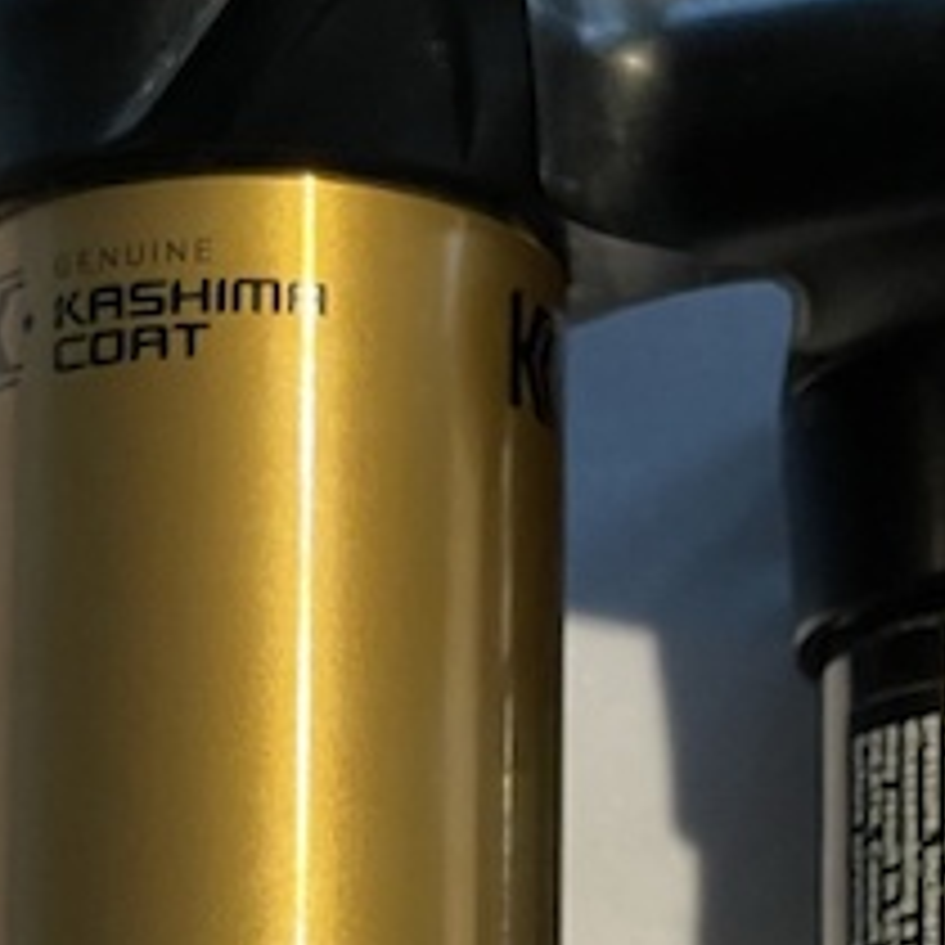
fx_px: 5405
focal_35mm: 175
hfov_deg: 10.0
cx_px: 576
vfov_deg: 9.6
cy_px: 1544
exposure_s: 1/60
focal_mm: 6
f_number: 2
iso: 200
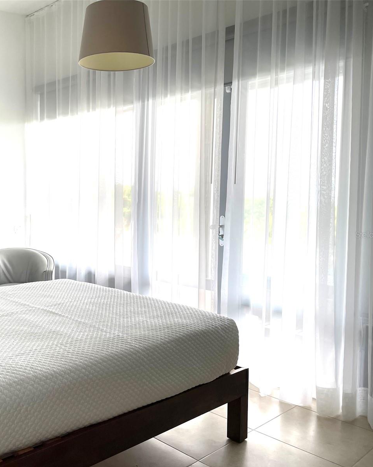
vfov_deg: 52.8
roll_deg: -0.1
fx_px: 469
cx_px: 80
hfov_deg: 41.7
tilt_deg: -2.6
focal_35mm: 34
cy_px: 234
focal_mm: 4.2
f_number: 1.6
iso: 32
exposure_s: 1/324
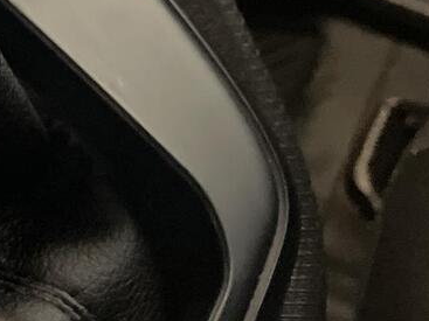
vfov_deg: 12.8
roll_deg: -2.4
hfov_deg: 17.0
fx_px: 1264
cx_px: -258
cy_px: -299
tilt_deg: -27.3
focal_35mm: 102
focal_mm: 4.2
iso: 1000
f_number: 1.6
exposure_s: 1/17
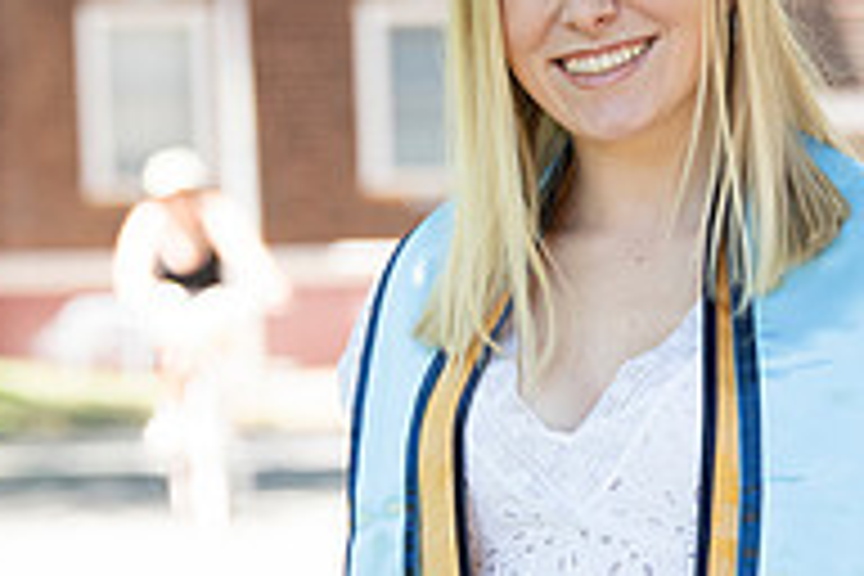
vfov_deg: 4.3
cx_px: 572
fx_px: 7583
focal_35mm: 316
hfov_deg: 6.5
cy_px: 423
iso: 640
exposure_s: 1/400
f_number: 5.6
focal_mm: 135
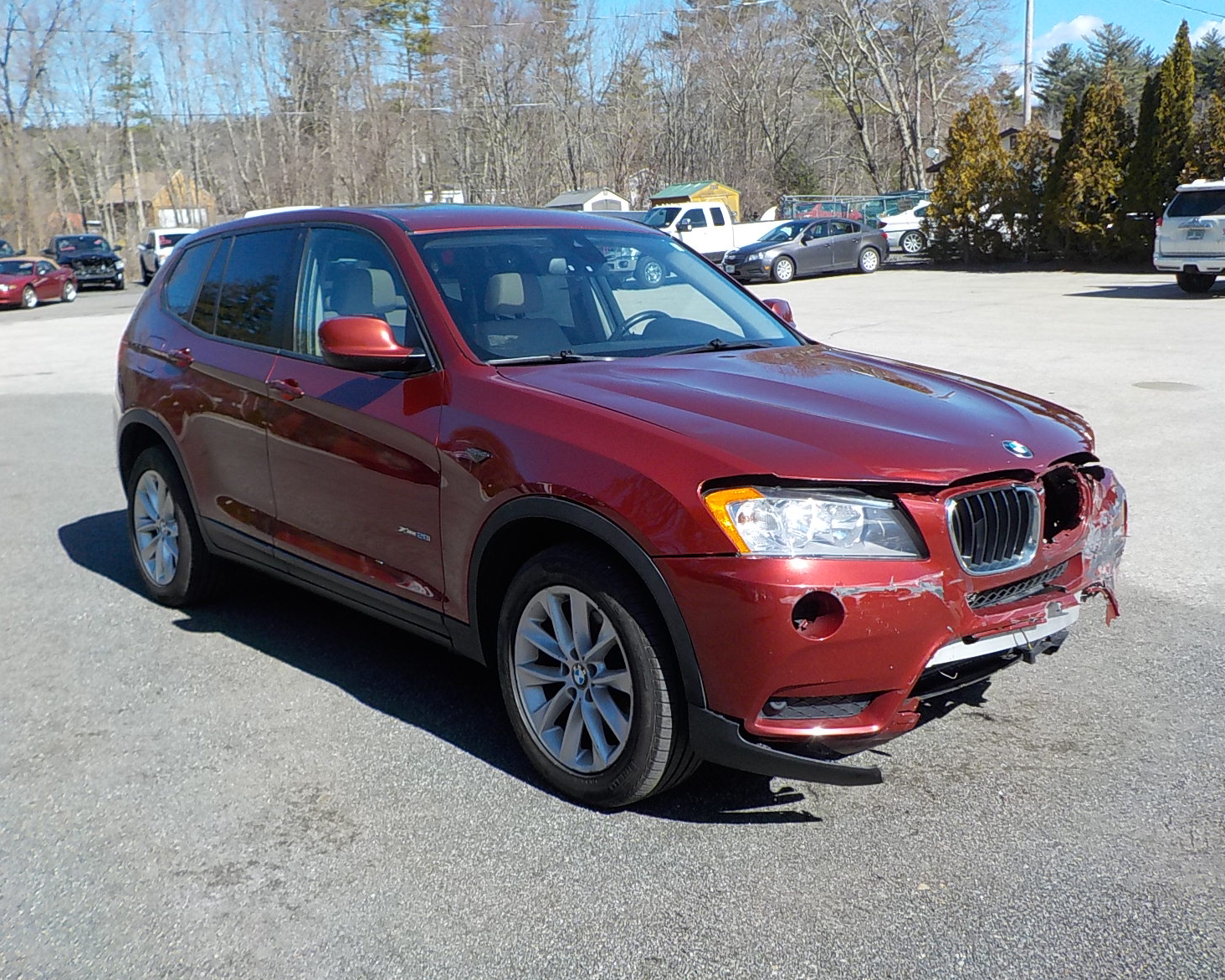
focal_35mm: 32
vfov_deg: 45.8
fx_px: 1160
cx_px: 624
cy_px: 479
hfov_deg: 55.7
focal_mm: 4.1
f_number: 3.3
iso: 125
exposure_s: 1/800
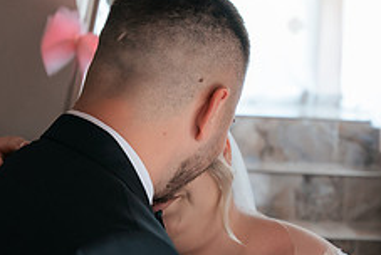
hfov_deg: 24.7
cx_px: 231
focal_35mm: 82
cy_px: 240
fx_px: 869
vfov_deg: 16.4
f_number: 3.2
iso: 1600
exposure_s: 1/500
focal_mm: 30
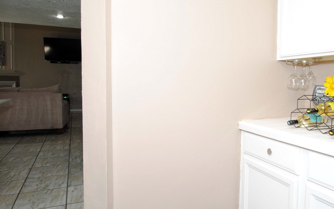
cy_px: 94
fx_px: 243
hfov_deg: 68.3
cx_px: 201
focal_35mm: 27
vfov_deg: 46.4
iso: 200
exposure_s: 1/60
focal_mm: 13
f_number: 4
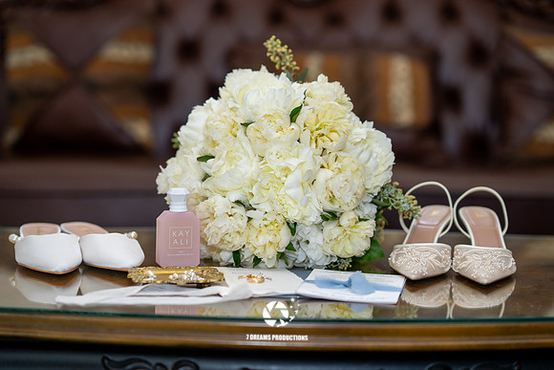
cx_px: 277
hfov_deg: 23.9
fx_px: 1308
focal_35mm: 85
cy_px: 185
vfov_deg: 16.1
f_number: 2
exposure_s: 1/125
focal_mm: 85
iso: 640
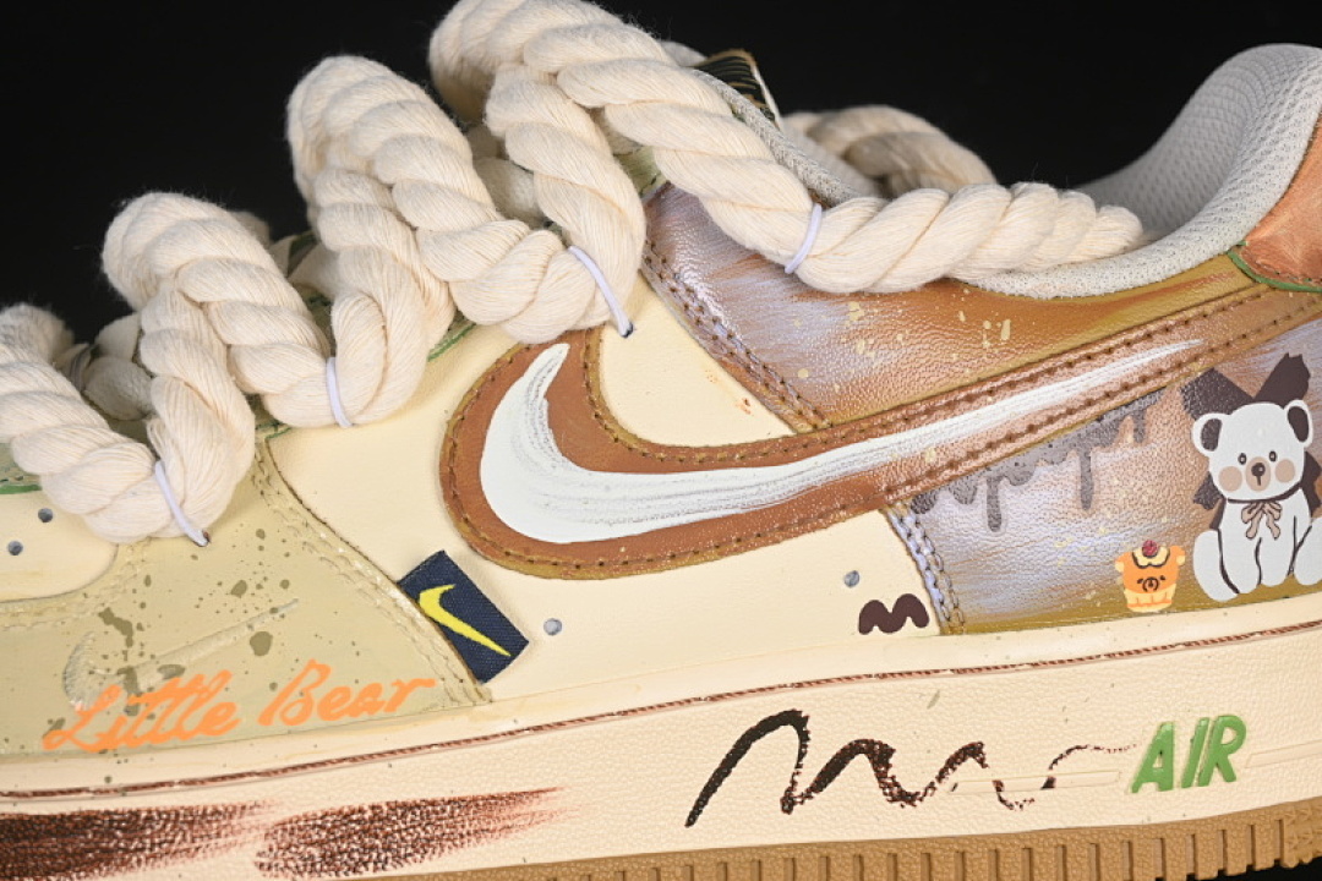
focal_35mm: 75
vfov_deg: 18.2
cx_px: 661
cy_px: 440
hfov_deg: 27.0
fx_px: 2754
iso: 160
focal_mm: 50
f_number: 7.1
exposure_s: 1/80
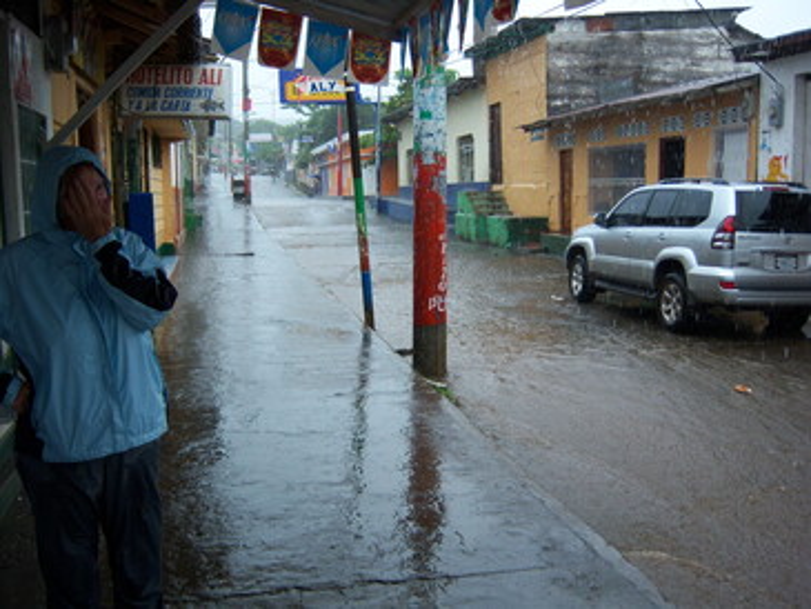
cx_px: 406
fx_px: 844
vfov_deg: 39.7
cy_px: 304
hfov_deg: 51.3
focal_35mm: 36
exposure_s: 1/250
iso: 80
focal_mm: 7.5
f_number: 2.8
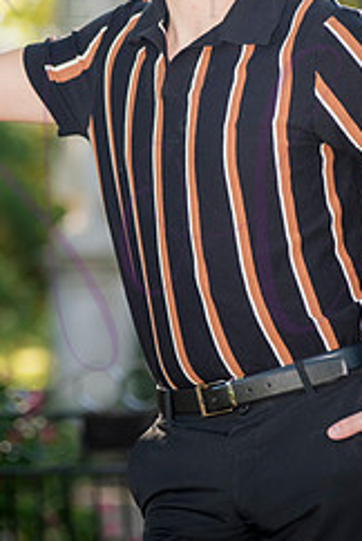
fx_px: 3489
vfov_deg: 8.8
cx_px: 210
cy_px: 78
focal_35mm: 232
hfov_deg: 5.9
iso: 800
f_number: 3.5
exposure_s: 1/400
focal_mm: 125
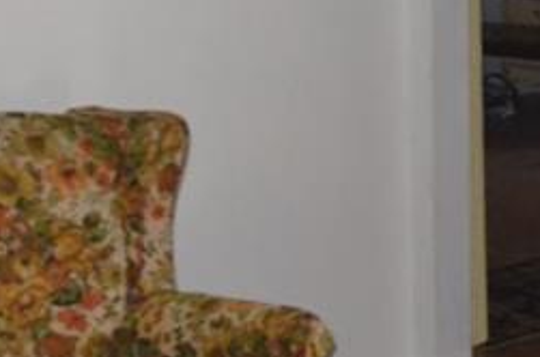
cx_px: 781
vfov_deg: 9.2
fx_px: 2199
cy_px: 33
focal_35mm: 147
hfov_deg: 13.3
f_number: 4.5
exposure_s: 1/60
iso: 3200
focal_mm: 24
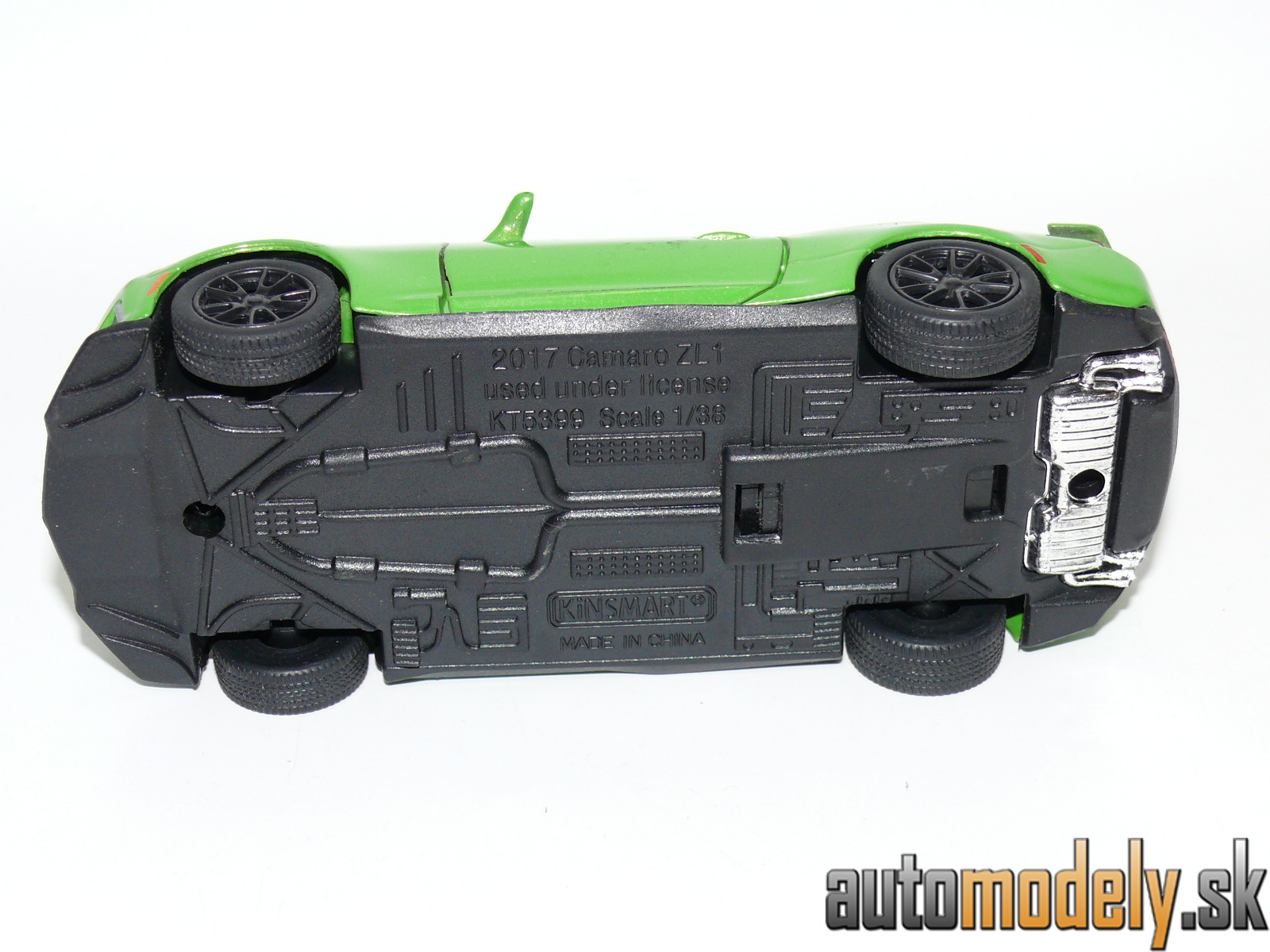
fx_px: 2495
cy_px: 476
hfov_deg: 28.6
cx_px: 635
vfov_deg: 21.6
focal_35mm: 68
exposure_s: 1/30
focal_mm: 10.8
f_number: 4
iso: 100
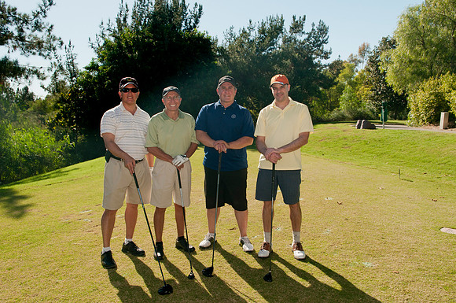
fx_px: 379
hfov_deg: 62.0
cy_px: 152
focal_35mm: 30
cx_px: 228
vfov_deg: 43.5
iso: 200
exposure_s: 1/200
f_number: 8
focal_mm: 20
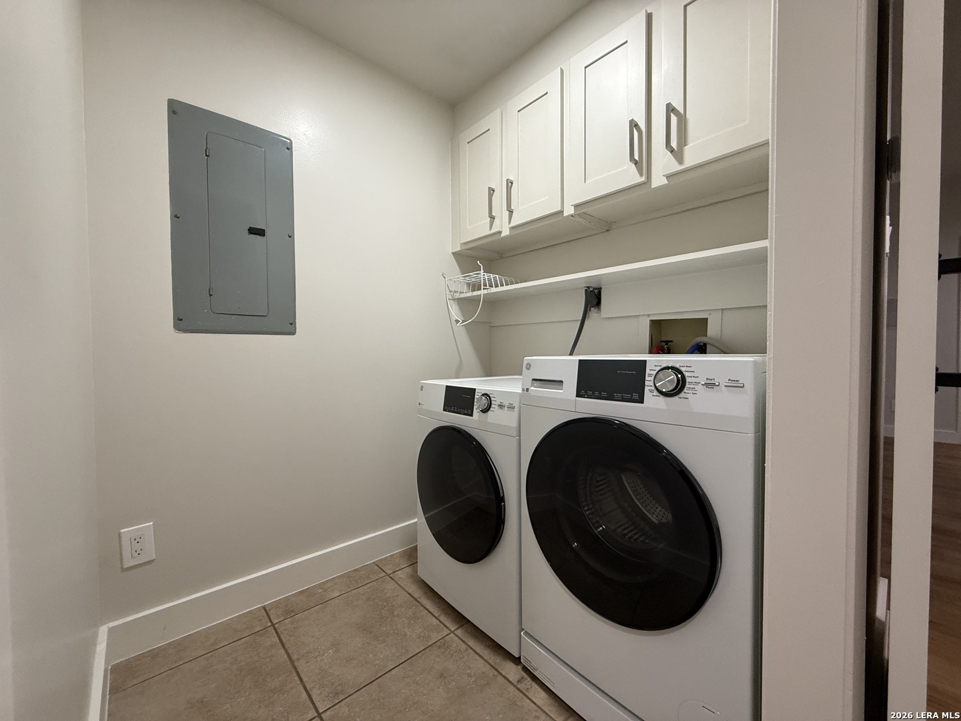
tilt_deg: -1.4
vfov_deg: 85.7
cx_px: 480
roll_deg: +0.5
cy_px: 360
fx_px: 389
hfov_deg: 102.1
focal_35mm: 14
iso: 320
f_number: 2.2
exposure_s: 1/120
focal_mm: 2.22
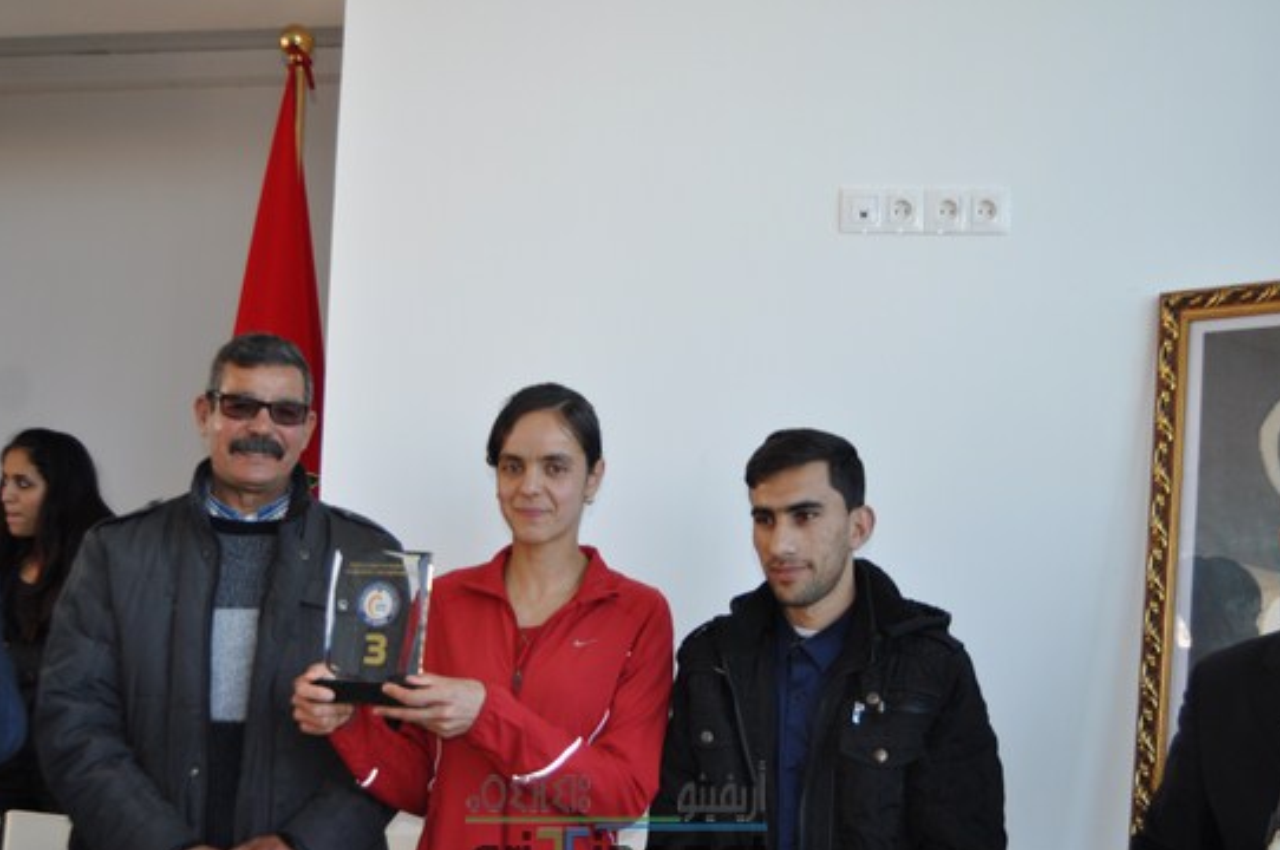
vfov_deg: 34.1
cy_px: 459
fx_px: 1385
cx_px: 616
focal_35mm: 39
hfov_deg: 49.6
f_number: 3.5
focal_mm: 22
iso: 320
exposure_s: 1/200
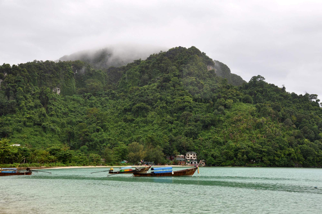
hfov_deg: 37.9
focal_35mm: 52
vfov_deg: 25.7
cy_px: 107
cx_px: 161
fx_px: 469
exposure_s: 1/200
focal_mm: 35
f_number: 7.1
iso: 200
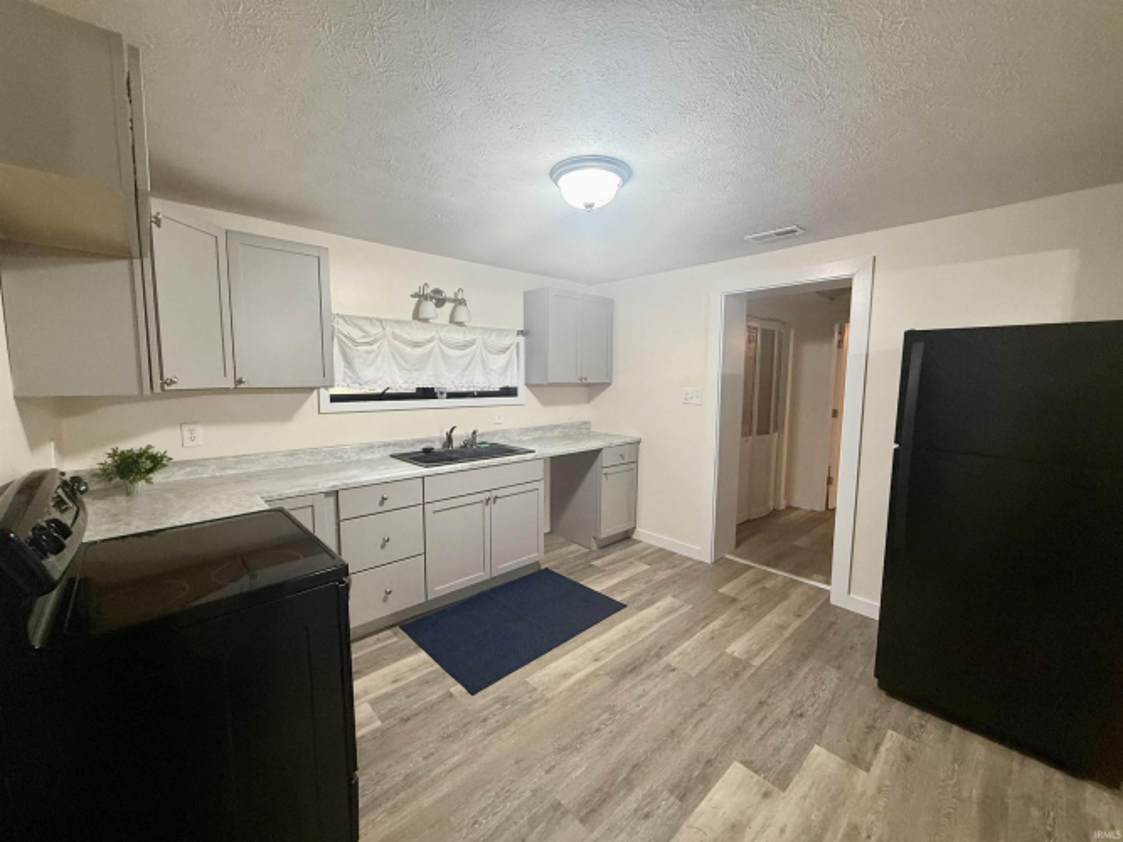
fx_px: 454
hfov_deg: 102.1
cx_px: 562
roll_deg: -0.6
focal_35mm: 14
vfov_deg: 85.7
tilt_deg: -5.9
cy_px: 421
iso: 500
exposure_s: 1/60
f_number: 2.2
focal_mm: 2.22
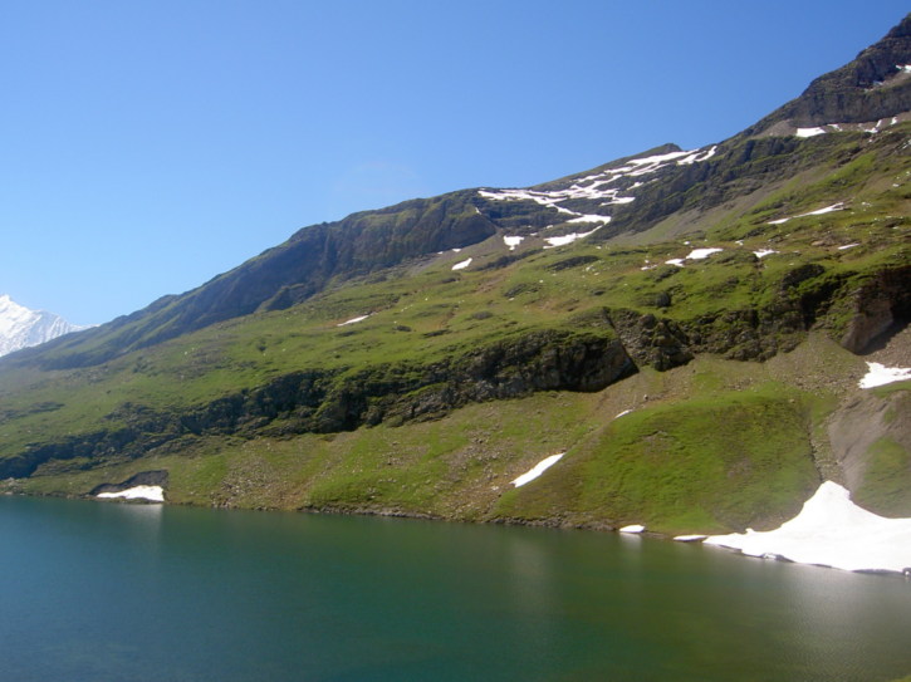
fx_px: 894
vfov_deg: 41.8
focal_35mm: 34
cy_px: 341
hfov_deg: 54.0
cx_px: 456
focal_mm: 5.6
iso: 50
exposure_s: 1/320
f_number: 4.7
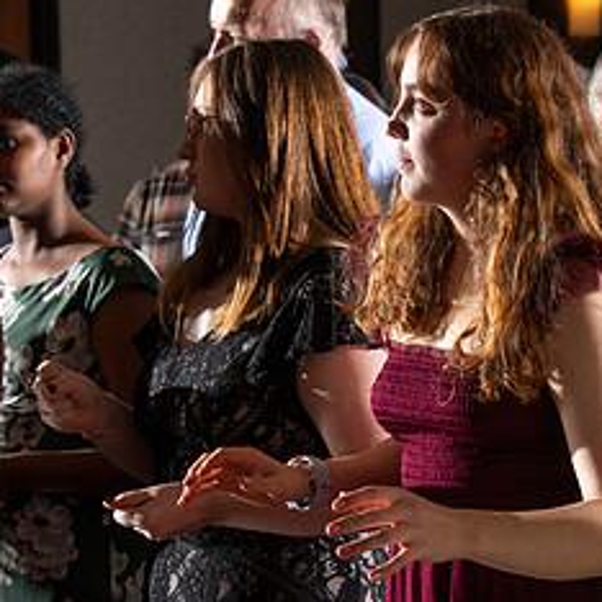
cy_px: 349
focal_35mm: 211
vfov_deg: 8.3
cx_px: 458
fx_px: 4152
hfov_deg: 8.3
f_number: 9
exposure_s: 1/160
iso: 800
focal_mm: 100
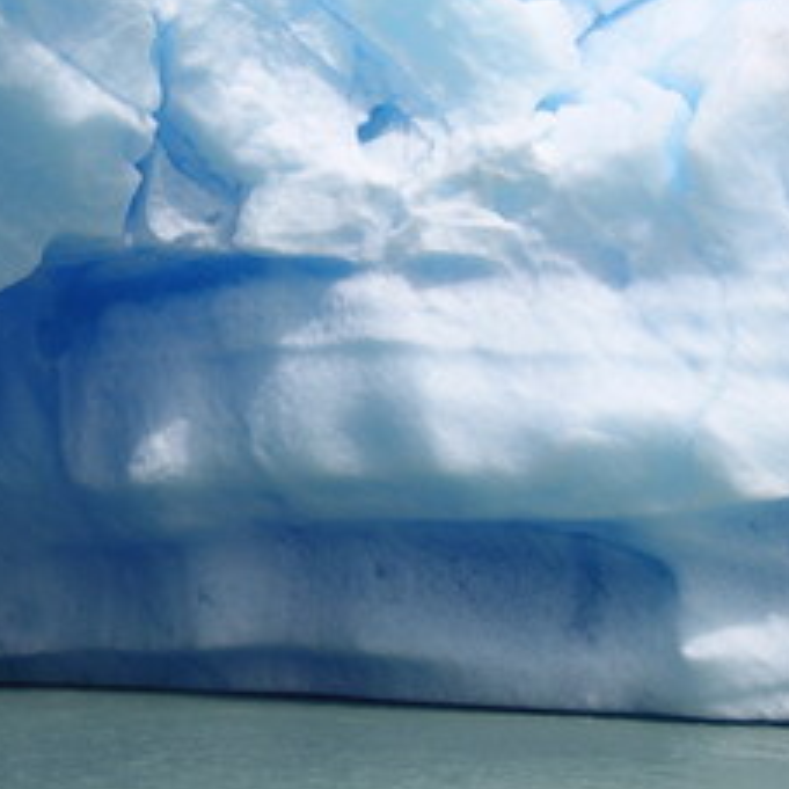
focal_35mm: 109
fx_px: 2811
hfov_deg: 15.9
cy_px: 407
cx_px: 151
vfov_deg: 16.0
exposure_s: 1/598
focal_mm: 14.9
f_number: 7
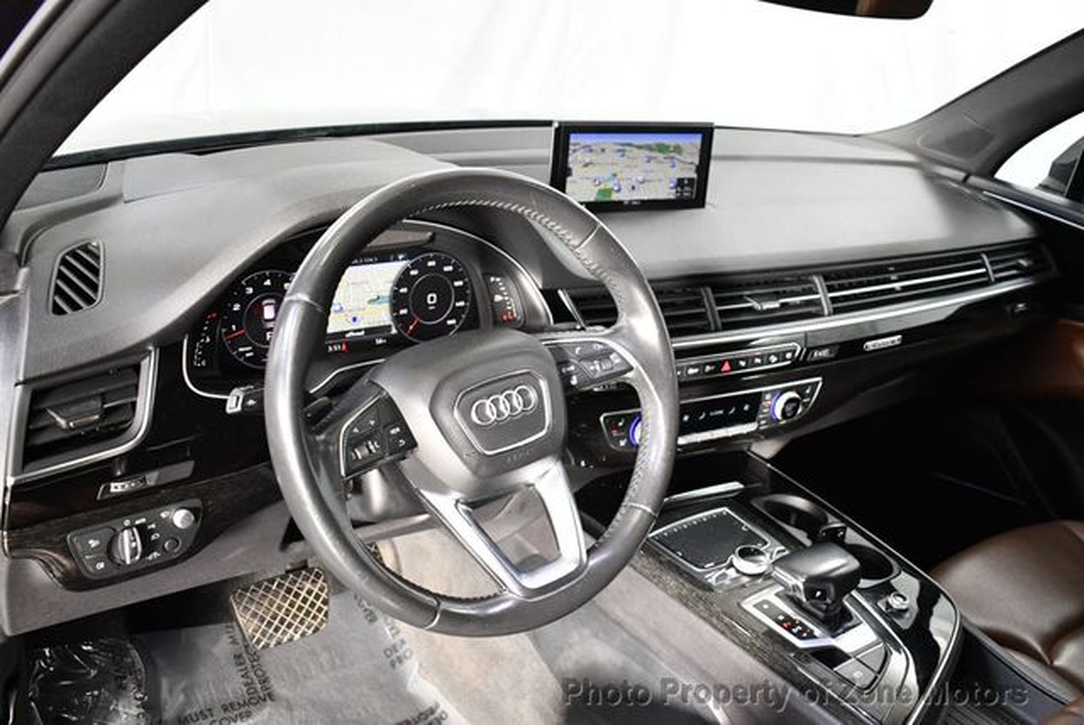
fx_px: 1085
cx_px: 542
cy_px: 362
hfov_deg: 53.1
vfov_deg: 36.9
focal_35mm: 36
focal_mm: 18
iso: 2200
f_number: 3.5
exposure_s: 1/125
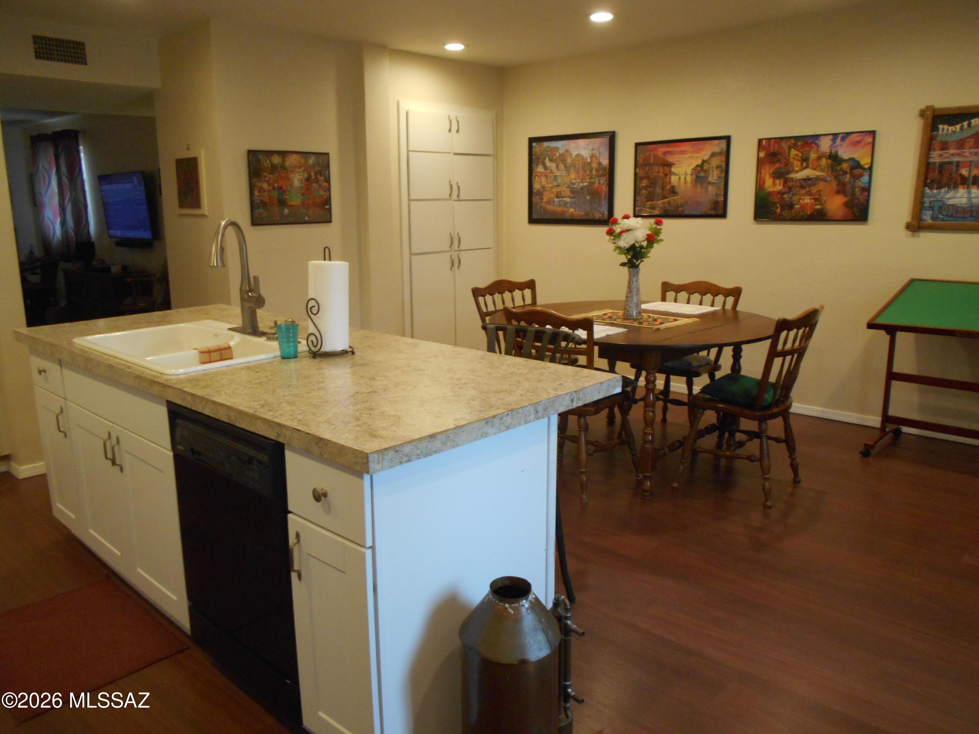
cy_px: 367
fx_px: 735
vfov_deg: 53.1
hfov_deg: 67.3
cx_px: 490
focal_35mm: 26
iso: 320
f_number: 3.2
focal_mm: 4.6
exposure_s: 1/30
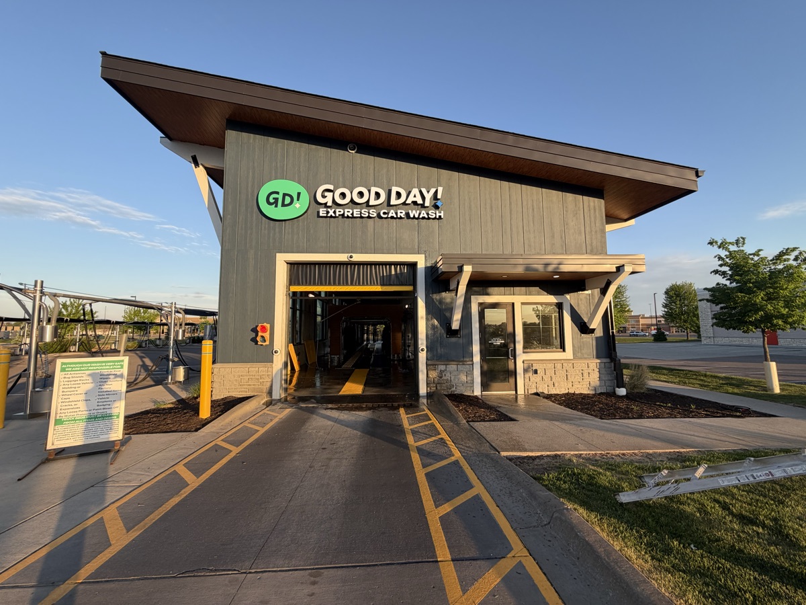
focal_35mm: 14
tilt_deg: +5.2
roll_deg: +0.8
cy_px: 302
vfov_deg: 85.7
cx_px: 403
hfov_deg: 102.1
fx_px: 326
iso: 64
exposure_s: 1/502
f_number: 2.2
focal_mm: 2.22
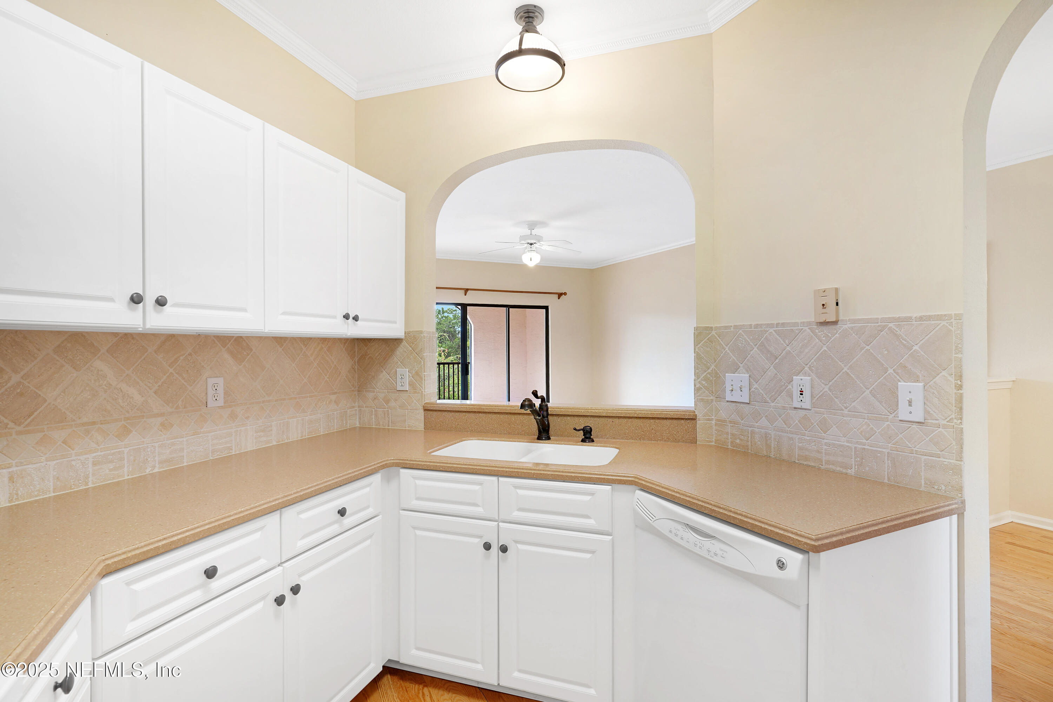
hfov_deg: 93.3
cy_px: 351
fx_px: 497
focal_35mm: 17
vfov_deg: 70.4
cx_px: 526
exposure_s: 1/50
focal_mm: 17
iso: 100
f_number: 8
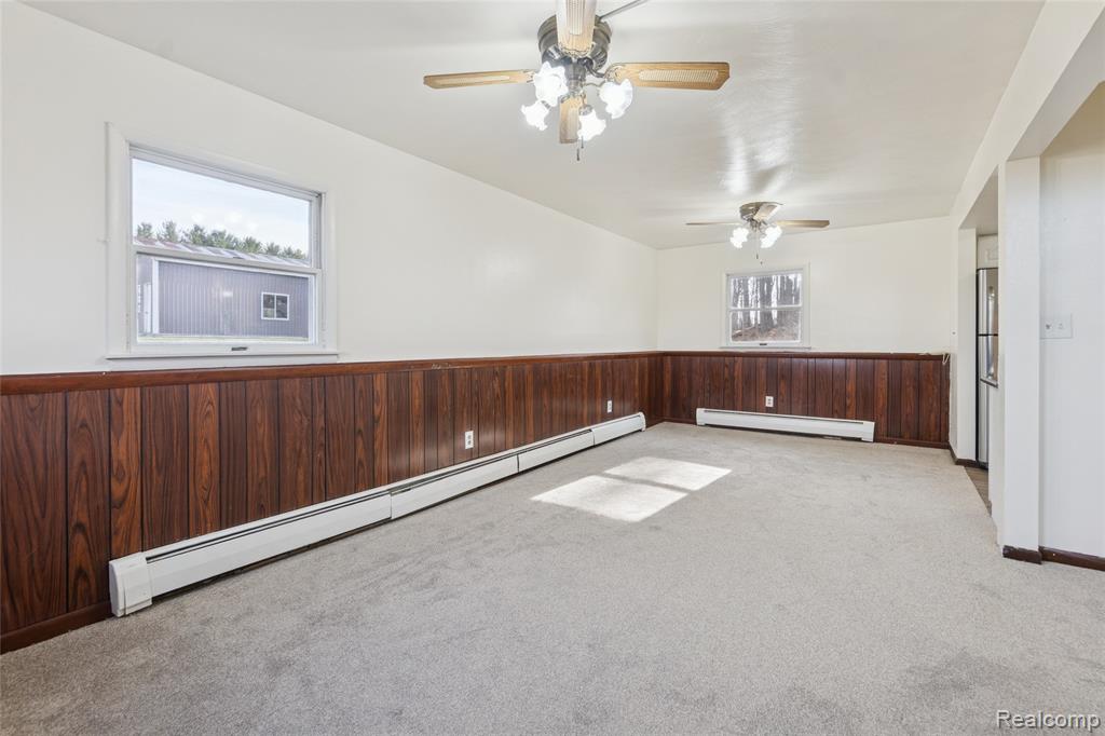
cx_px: 552
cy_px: 368
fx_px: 460
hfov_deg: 100.4
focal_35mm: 15
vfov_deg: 77.3
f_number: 8
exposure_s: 1/30
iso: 400
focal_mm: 10
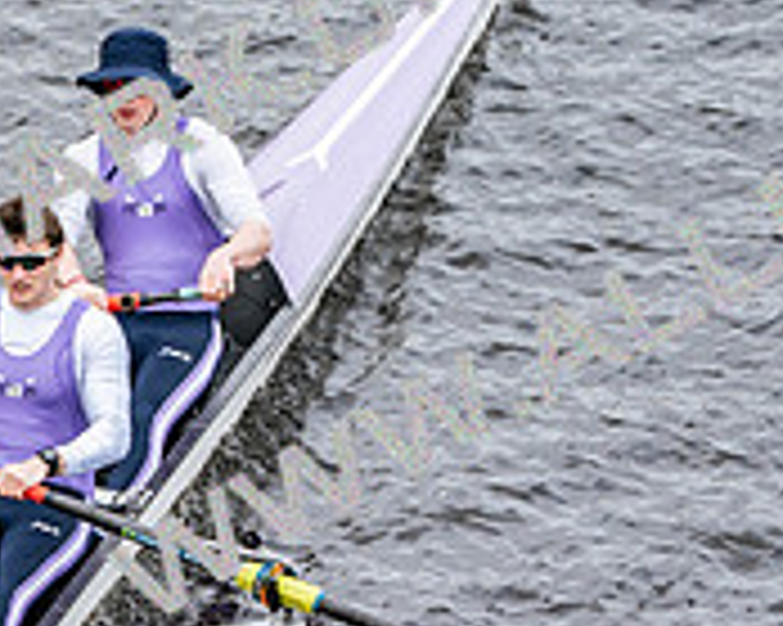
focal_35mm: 625
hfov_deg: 3.1
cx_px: -220
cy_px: 691
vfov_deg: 2.5
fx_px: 14475
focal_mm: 200
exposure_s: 1/2000
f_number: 2.8
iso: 320
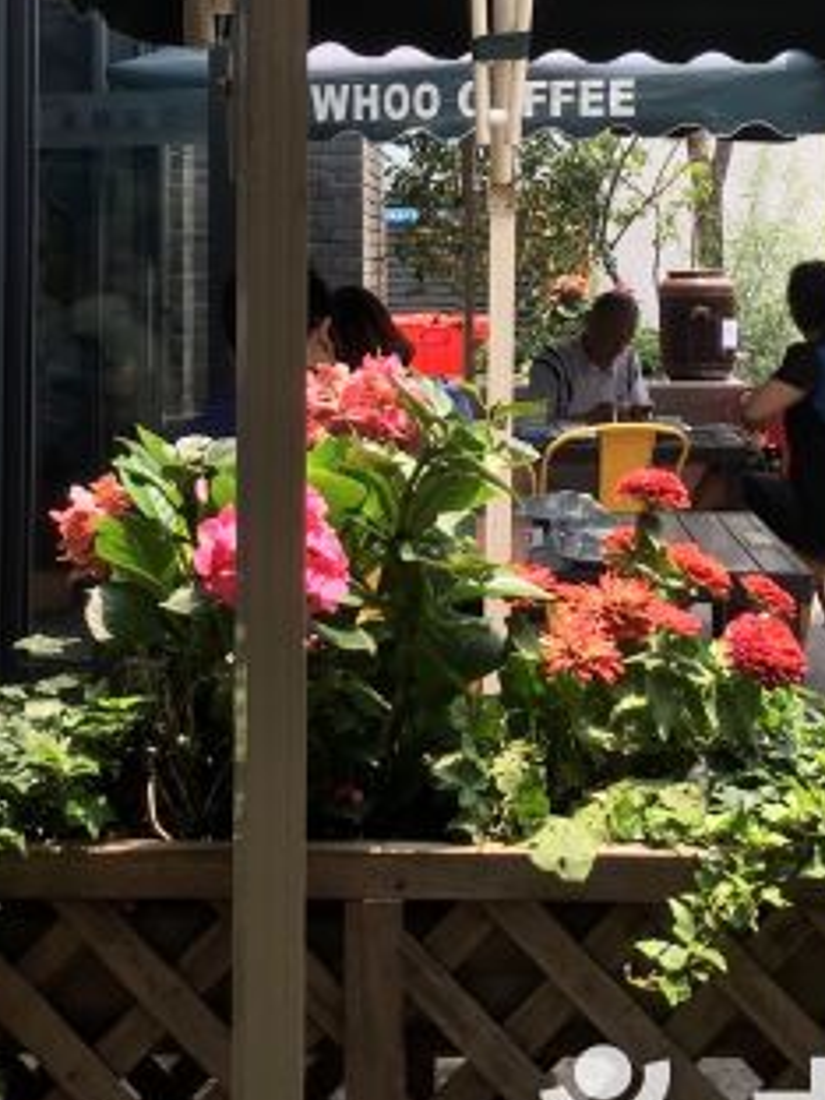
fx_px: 2066
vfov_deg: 28.5
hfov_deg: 22.6
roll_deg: +0.2
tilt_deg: +5.2
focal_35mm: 65
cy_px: 78
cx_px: 499
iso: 25
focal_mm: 4.15
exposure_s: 1/420
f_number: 2.2
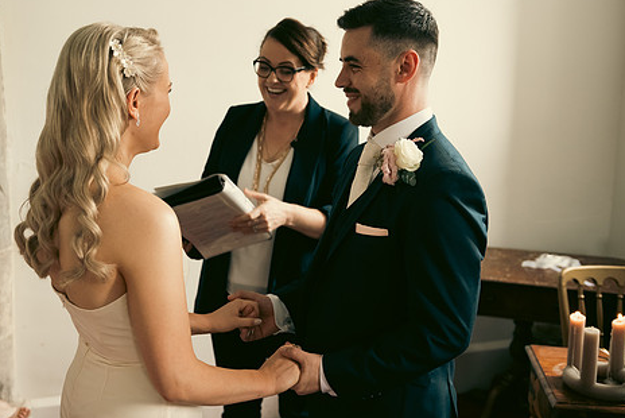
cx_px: 257
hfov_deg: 43.4
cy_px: 176
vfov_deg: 29.9
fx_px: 782
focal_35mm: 45
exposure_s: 1/160
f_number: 3.5
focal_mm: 36
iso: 800
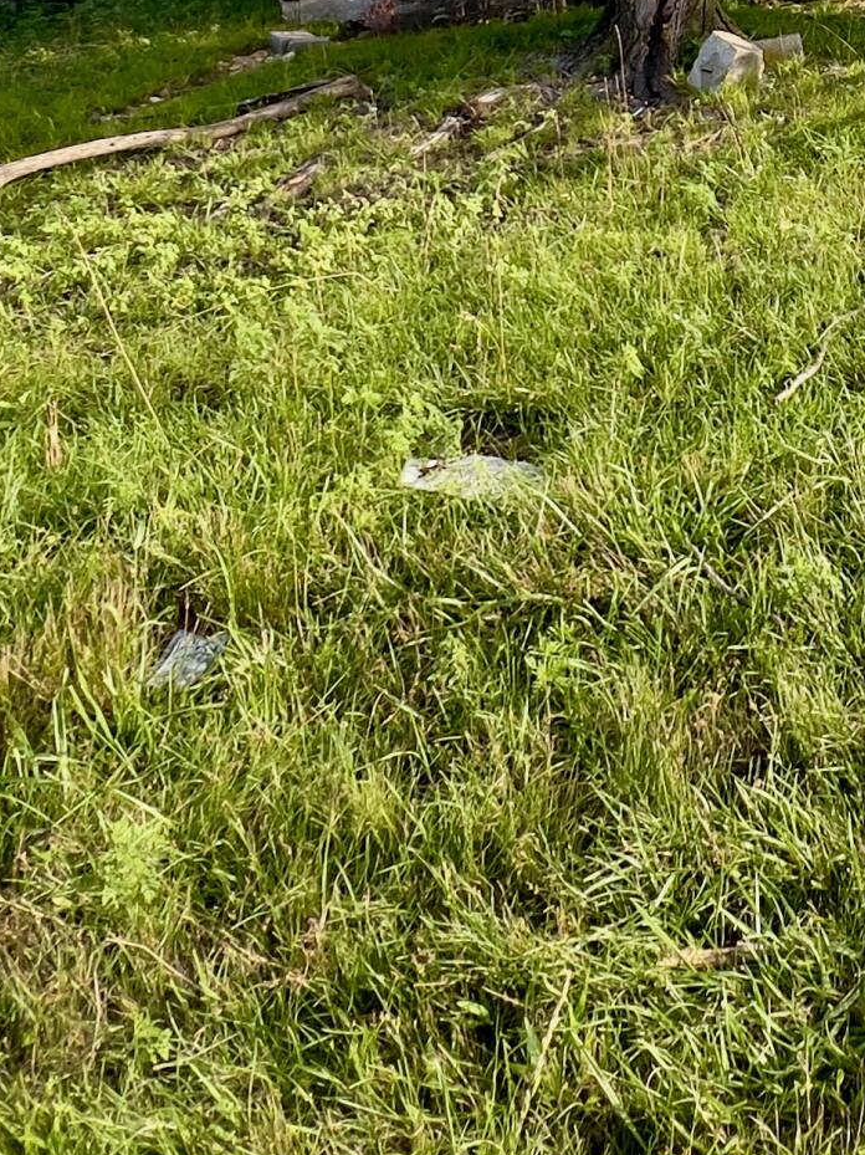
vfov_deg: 37.1
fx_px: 1400
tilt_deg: -2.2
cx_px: 1081
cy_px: -139
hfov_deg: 28.9
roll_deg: +0.5
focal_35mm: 42
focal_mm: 1.57
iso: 32
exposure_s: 1/229
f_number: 1.8
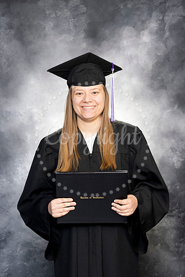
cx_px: 92
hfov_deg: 16.1
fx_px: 655
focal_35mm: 85
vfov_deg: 23.9
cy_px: 138
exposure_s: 1/125
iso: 250
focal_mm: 85
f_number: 8
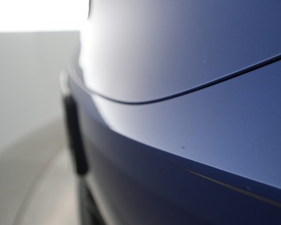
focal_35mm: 35
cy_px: 117
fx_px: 291
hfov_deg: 51.3
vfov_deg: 42.2
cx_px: 165
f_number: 4
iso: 1600
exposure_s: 1/100
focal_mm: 28
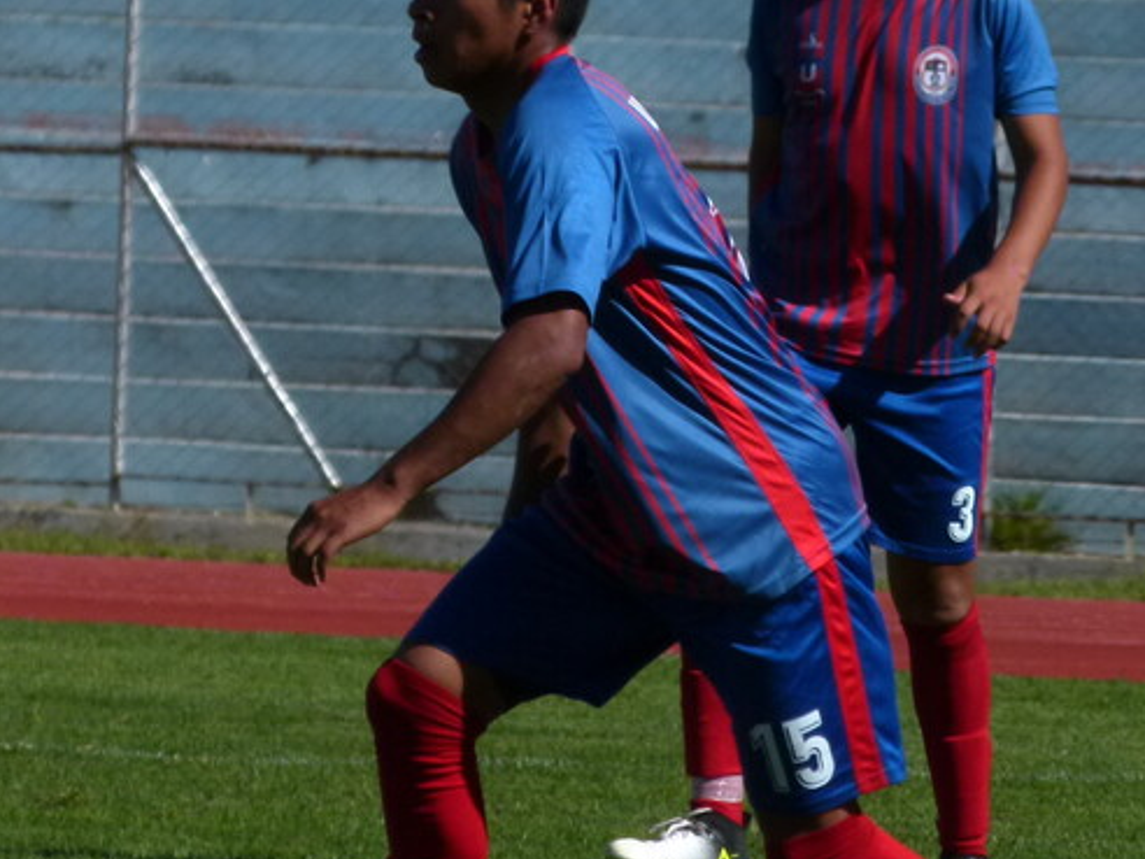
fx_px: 26561
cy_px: 294
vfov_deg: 1.9
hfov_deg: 2.5
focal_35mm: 803
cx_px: 796
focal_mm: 72.6
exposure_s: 1/2000
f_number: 4.5
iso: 200
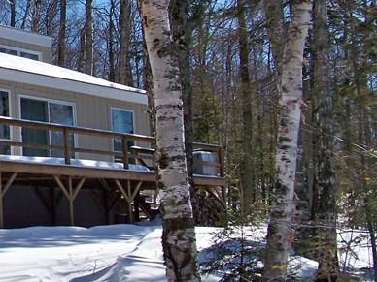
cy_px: 106
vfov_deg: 16.9
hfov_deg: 20.9
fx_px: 948
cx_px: -86
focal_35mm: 87
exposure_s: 1/800
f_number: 4
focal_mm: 5.85
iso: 64
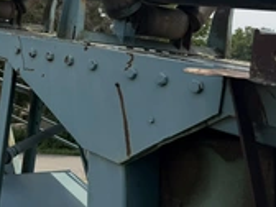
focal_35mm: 57
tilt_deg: +9.0
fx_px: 454
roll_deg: +0.6
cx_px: 2
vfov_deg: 25.0
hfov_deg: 31.3
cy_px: 26
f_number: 1.78
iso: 80
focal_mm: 6.76
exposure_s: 1/8130
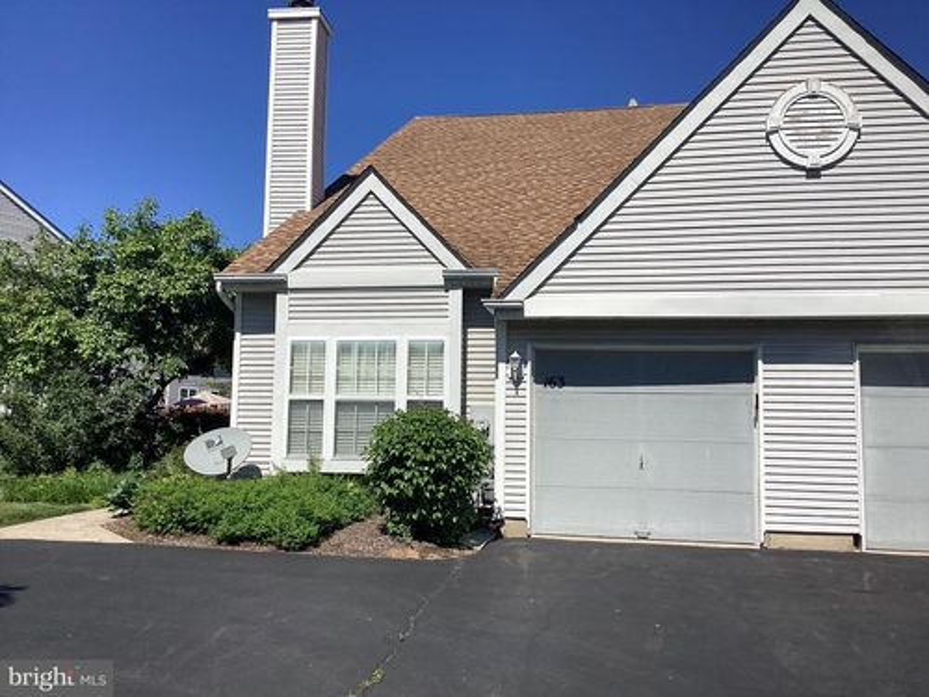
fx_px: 832
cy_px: 348
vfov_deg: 45.4
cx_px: 464
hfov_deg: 58.4
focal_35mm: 31
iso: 25
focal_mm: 3.3
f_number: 2.4
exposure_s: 1/2717
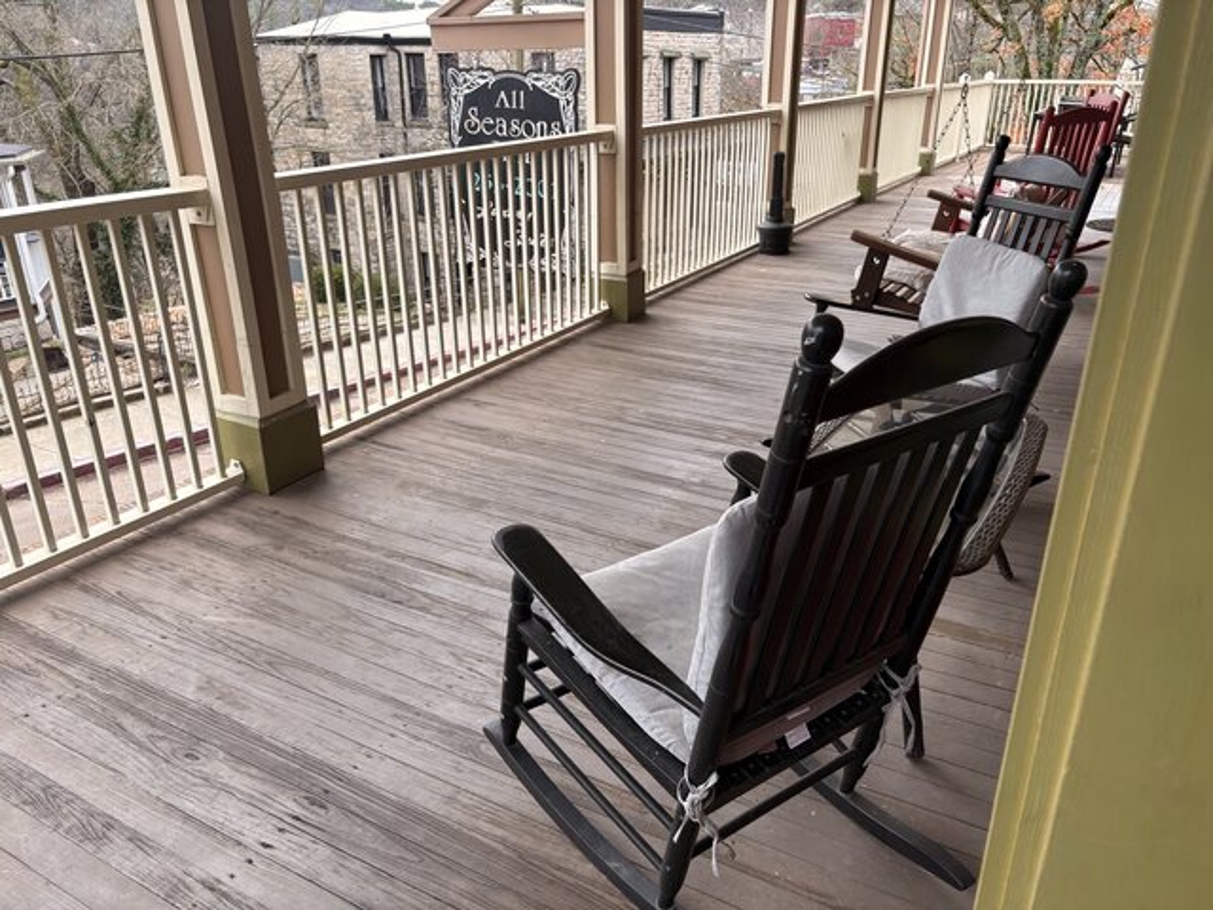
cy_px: 455
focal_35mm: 26
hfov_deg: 67.3
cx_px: 606
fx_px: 911
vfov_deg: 53.1
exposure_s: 1/660
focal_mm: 5.96
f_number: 1.6
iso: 50
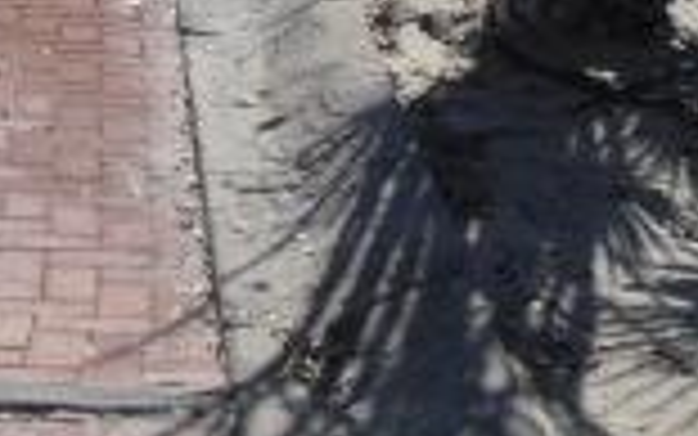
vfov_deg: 7.7
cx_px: -41
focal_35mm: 158
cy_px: -593
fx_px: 3007
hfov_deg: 13.0
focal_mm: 6.3
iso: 64
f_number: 7.8
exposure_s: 1/200
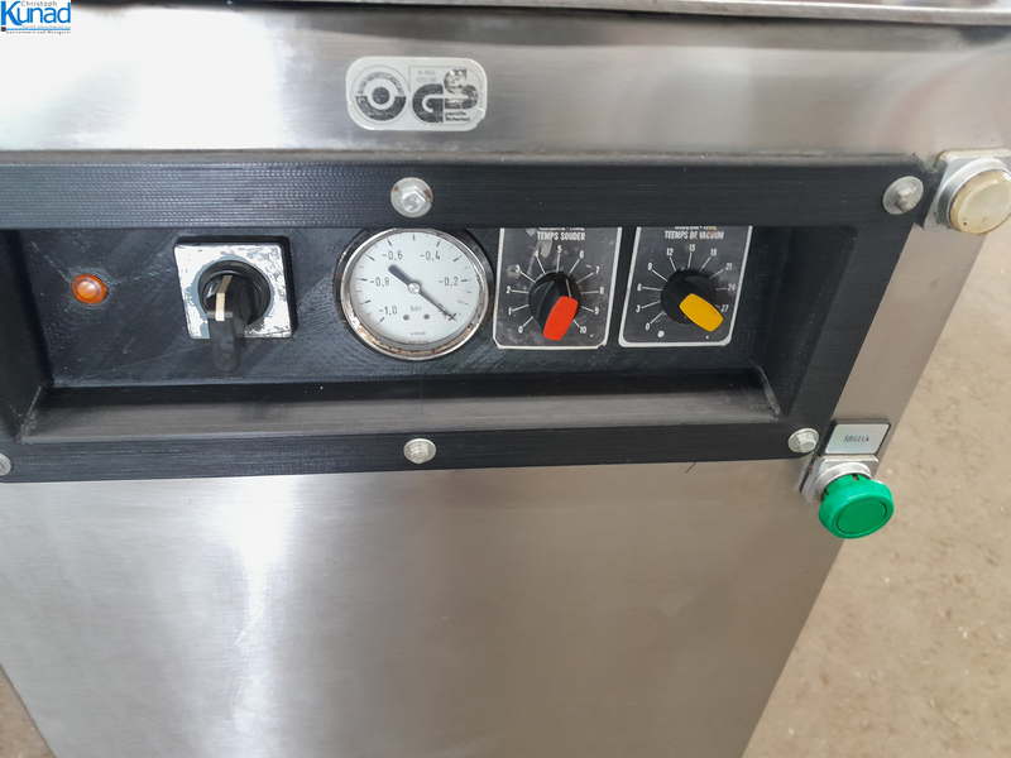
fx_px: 759
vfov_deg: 53.1
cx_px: 506
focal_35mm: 26
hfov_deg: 67.3
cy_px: 379
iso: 500
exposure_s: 1/24
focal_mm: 4
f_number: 1.8
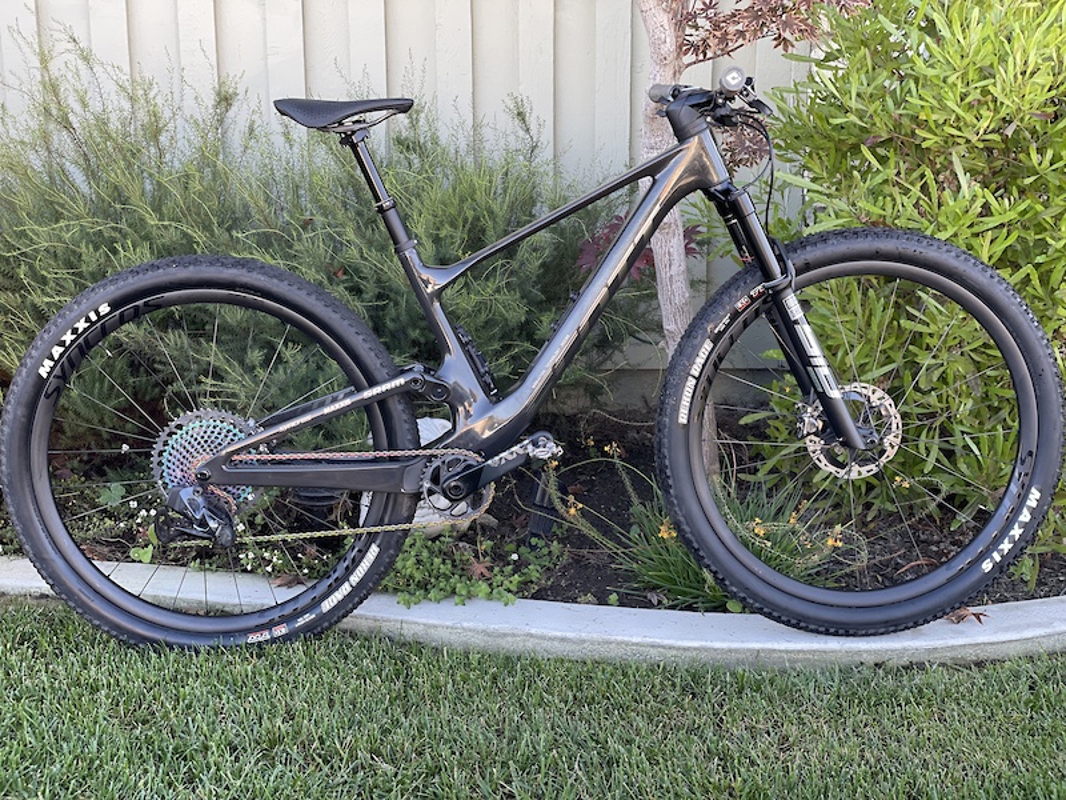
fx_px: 1601
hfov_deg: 36.8
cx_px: 533
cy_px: 400
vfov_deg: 28.0
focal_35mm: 52
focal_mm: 6
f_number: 2
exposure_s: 1/122
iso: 80
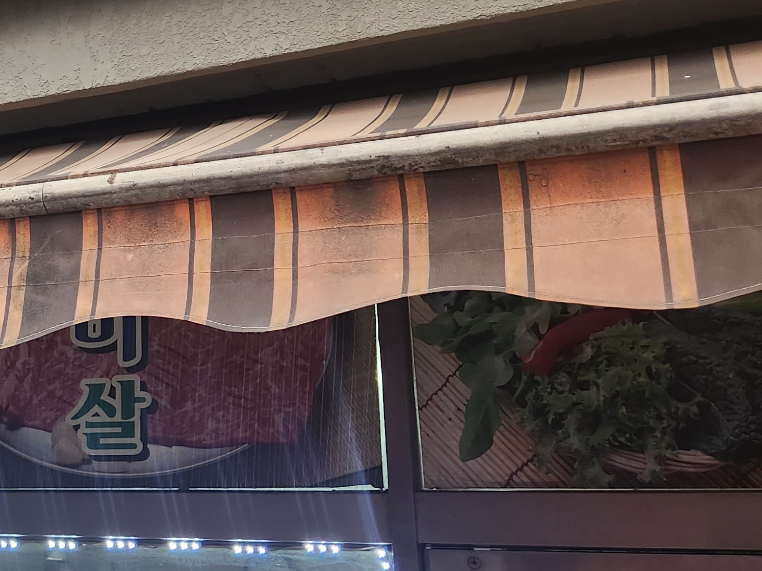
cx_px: -252
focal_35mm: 63
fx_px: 1387
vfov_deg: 23.2
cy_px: 218
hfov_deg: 25.9
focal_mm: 5.4
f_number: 1.8
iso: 100
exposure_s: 1/120
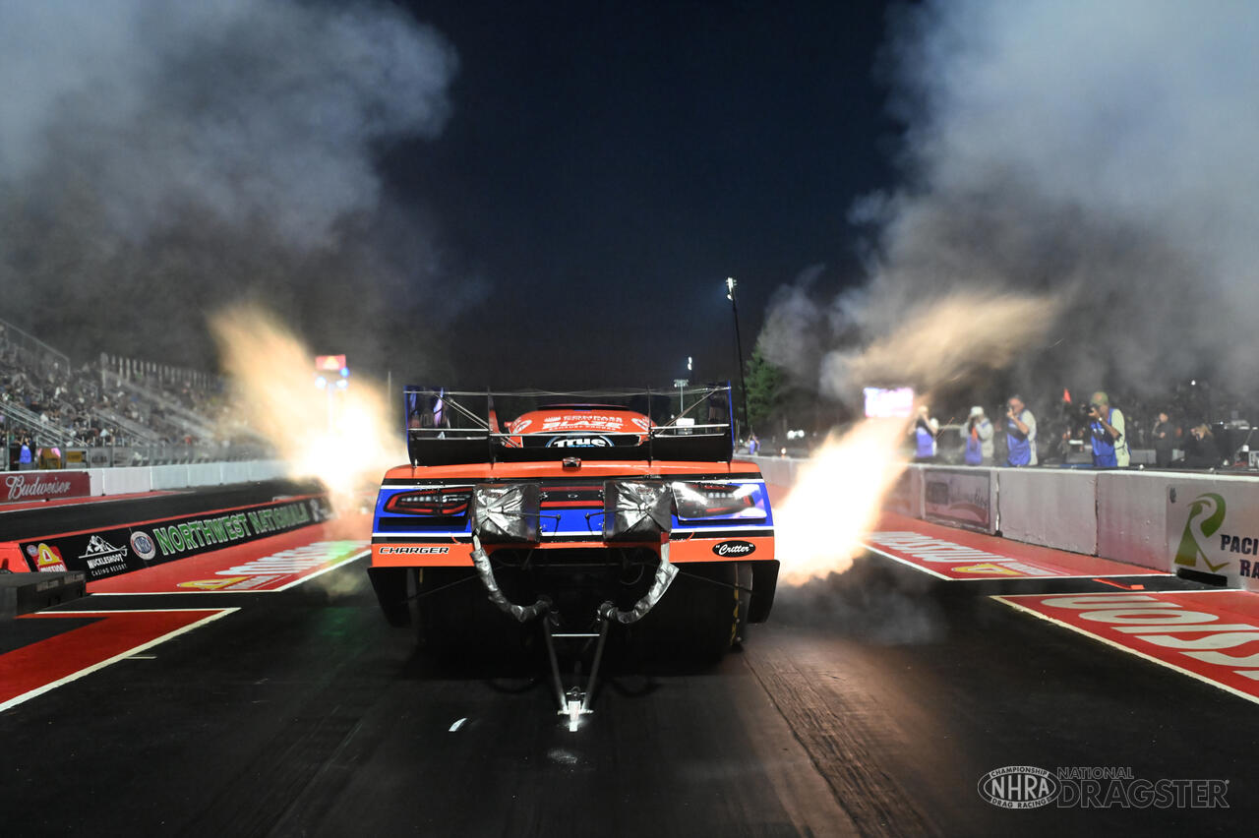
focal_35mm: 36
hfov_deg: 53.2
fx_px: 1258
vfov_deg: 36.8
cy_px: 419
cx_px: 630
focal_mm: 36
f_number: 5.6
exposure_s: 1/250
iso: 8000
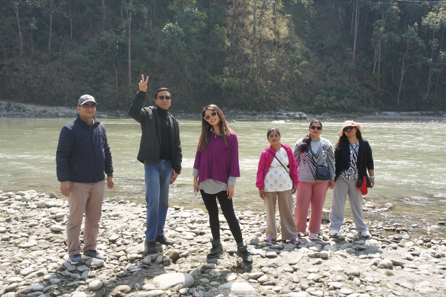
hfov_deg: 53.2
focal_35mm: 36
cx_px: 223
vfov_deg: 36.8
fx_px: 446
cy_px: 148
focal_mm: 24
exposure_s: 1/250
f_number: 8
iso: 250
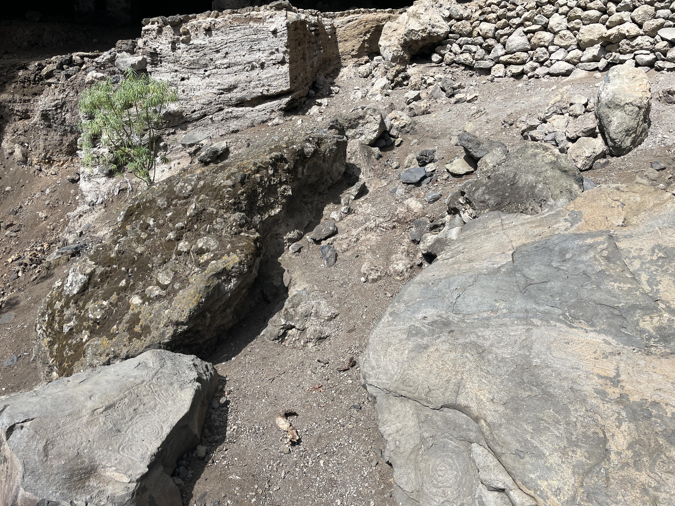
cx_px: 338
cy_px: 253
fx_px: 507
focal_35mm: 26
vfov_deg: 53.1
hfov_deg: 67.3
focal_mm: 4.2
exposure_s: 1/3401
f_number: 1.6
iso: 32
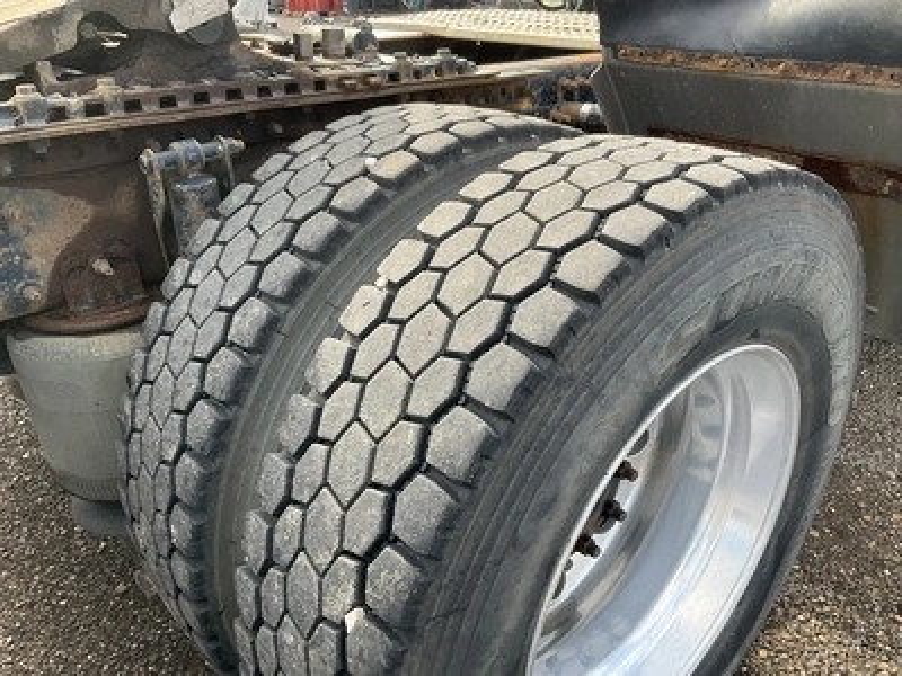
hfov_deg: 61.7
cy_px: 338
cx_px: 451
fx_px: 756
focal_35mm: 29
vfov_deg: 48.2
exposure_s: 1/273
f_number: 1.8
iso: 25
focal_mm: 3
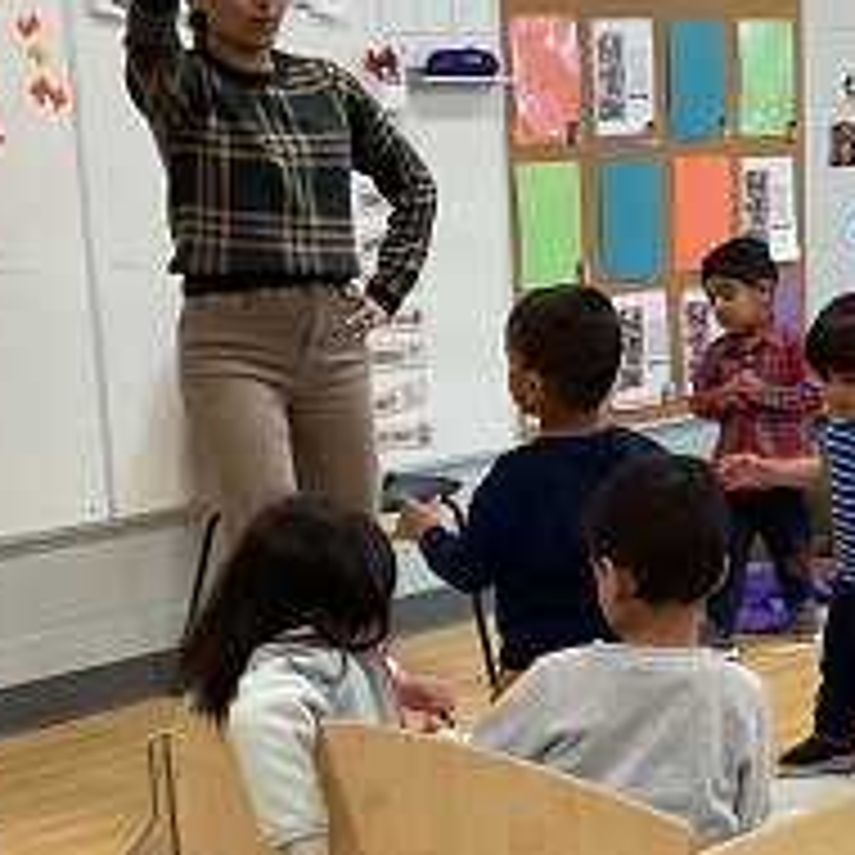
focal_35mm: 90
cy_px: 657
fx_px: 2515
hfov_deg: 19.0
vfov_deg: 19.1
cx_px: 770
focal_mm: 3
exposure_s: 1/60
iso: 125
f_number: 1.8
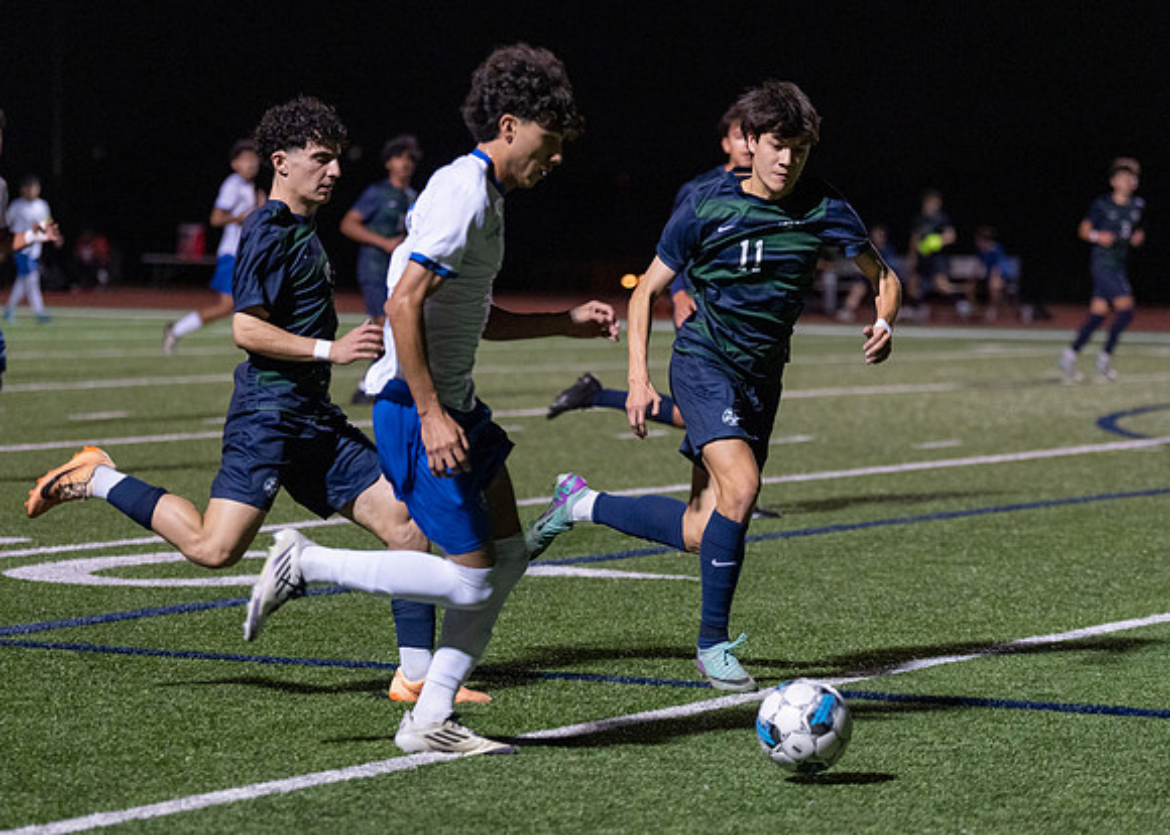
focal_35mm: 151
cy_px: 473
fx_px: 5023
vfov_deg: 9.5
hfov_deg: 13.3
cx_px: 630
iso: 2500
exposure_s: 1/1250
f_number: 2.8
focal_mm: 115
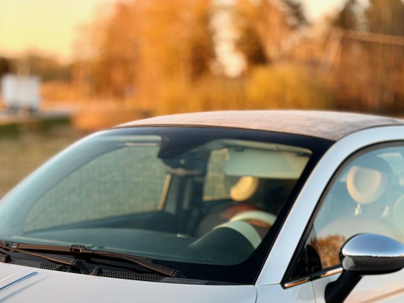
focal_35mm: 102
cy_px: 314
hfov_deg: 19.2
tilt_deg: -10.6
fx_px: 1190
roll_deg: -1.0
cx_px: 170
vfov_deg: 14.2
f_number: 1.78
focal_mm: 6.76
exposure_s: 1/519
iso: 64
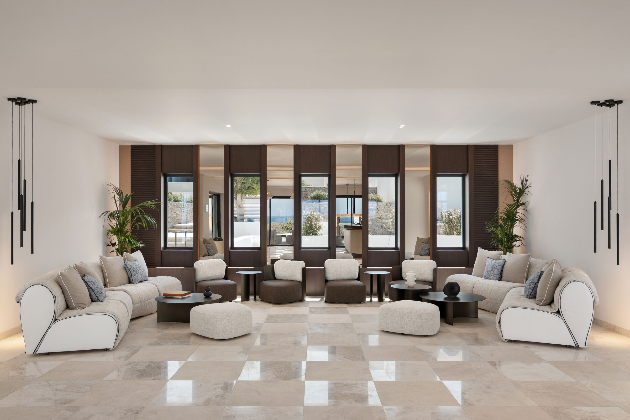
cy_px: 210
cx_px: 315
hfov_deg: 64.6
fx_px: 499
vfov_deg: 45.7
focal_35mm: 28
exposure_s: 1/100
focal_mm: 28.5
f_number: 8
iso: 200
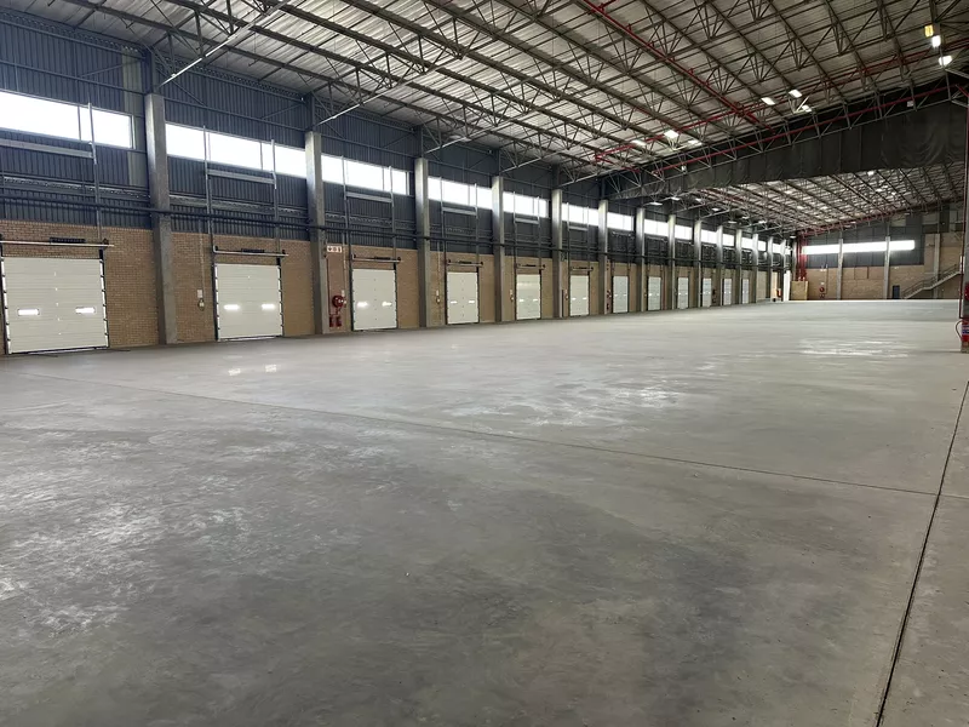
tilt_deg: -5.5
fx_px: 672
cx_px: 484
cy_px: 364
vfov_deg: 56.8
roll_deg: +0.7
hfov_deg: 71.6
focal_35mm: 24
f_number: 1.78
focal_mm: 6.86
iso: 250
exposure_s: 1/100
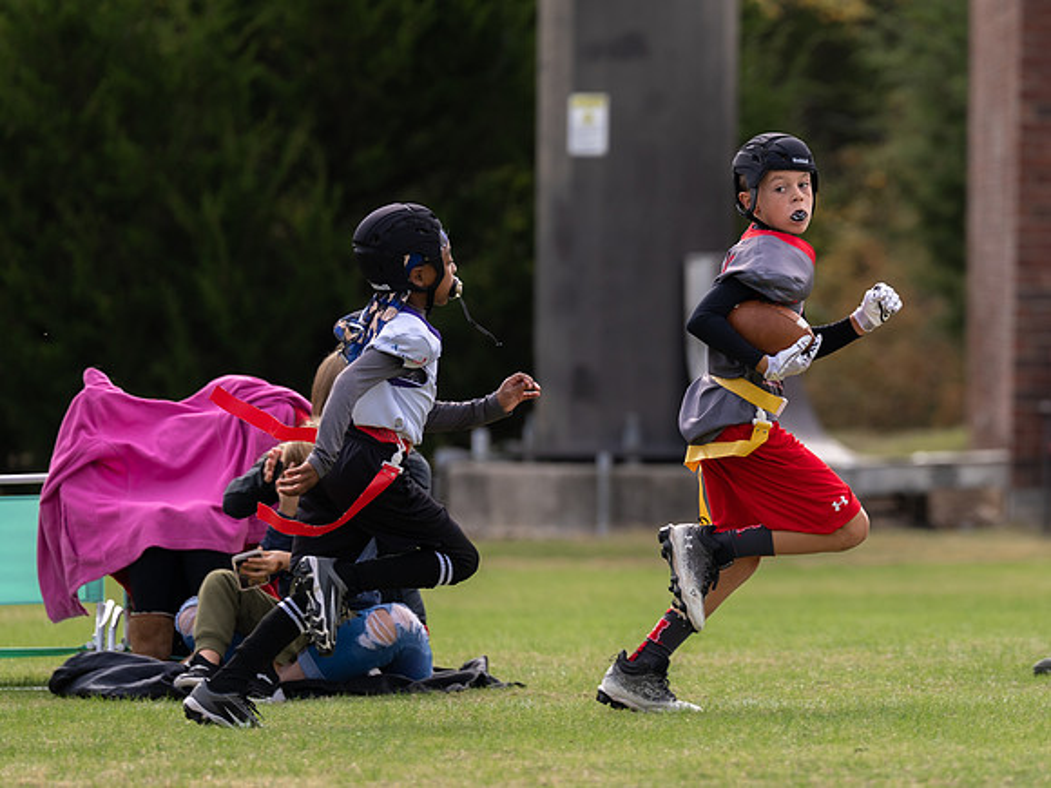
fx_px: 11538
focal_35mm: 380
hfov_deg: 5.2
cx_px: 884
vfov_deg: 3.9
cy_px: 411
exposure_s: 1/1250
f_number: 2.8
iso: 100
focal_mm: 200
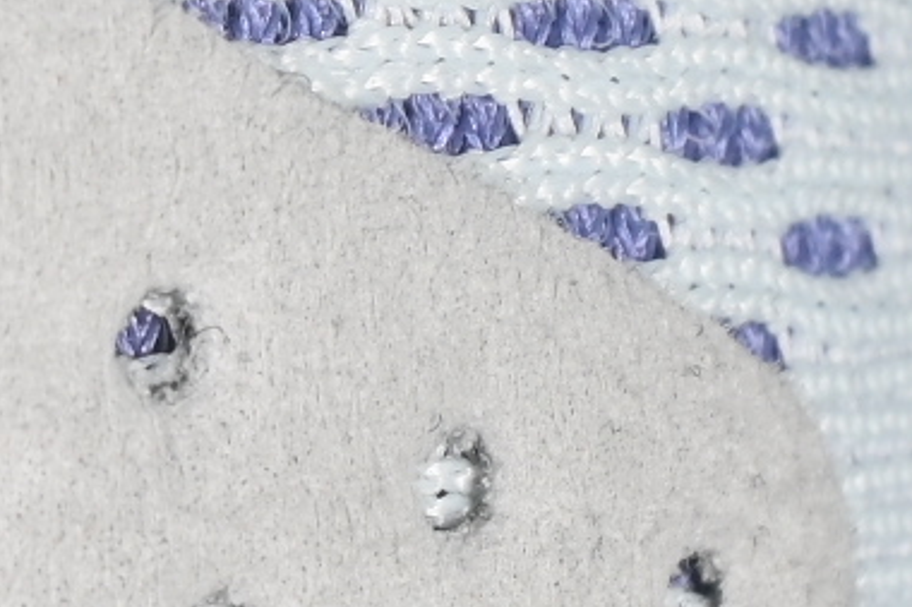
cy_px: 338
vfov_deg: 2.5
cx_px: -552
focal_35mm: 550
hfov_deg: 3.7
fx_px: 13927
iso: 160
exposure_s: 1/60
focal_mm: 50
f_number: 7.1
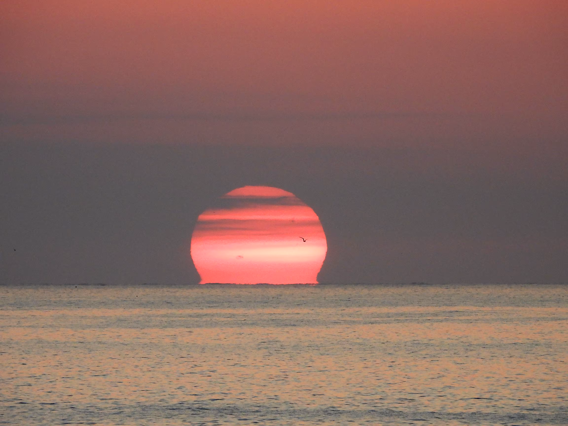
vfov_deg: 1.7
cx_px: 284
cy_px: 213
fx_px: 14111
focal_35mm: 860
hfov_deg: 2.3
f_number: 5.6
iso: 400
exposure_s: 1/400
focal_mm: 155
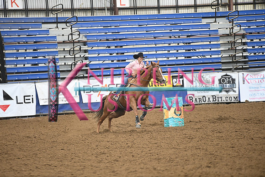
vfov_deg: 6.9
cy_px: 88
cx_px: 132
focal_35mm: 200
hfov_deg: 10.3
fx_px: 1472
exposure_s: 1/250
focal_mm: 200
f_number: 2.8
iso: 3200
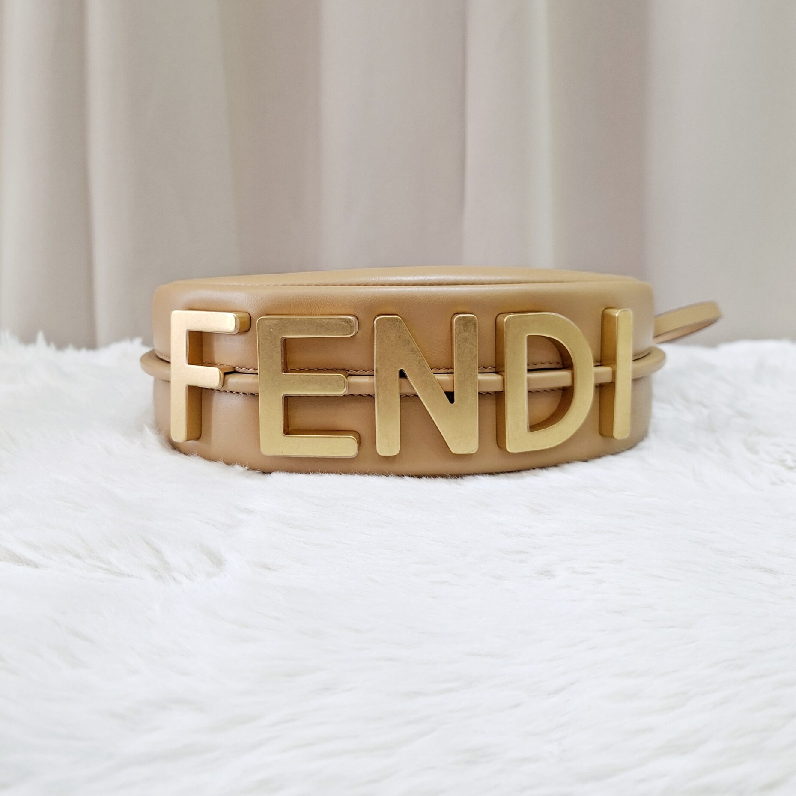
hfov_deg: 57.3
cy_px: 335
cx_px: 398
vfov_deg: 57.0
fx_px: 728
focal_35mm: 28
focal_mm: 5.54
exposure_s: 1/120
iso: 125
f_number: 1.8
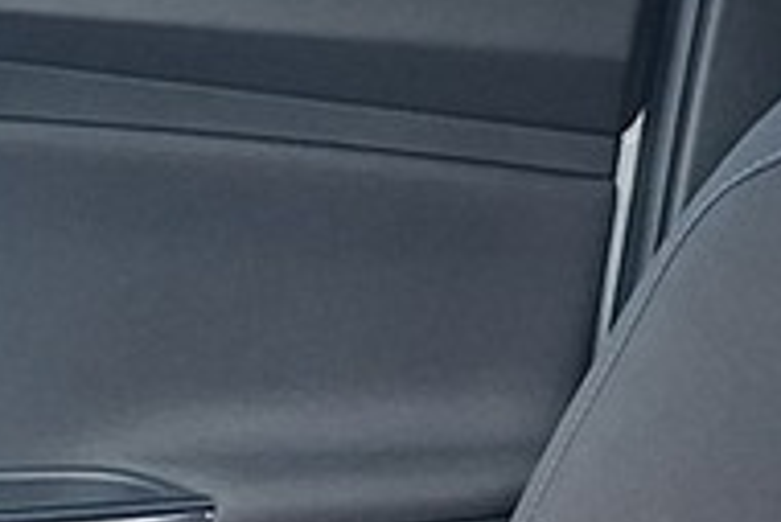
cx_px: 691
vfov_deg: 7.4
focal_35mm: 181
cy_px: 933
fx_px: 3930
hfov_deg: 11.3
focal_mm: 5.54
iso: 40
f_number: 1.8
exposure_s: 1/290
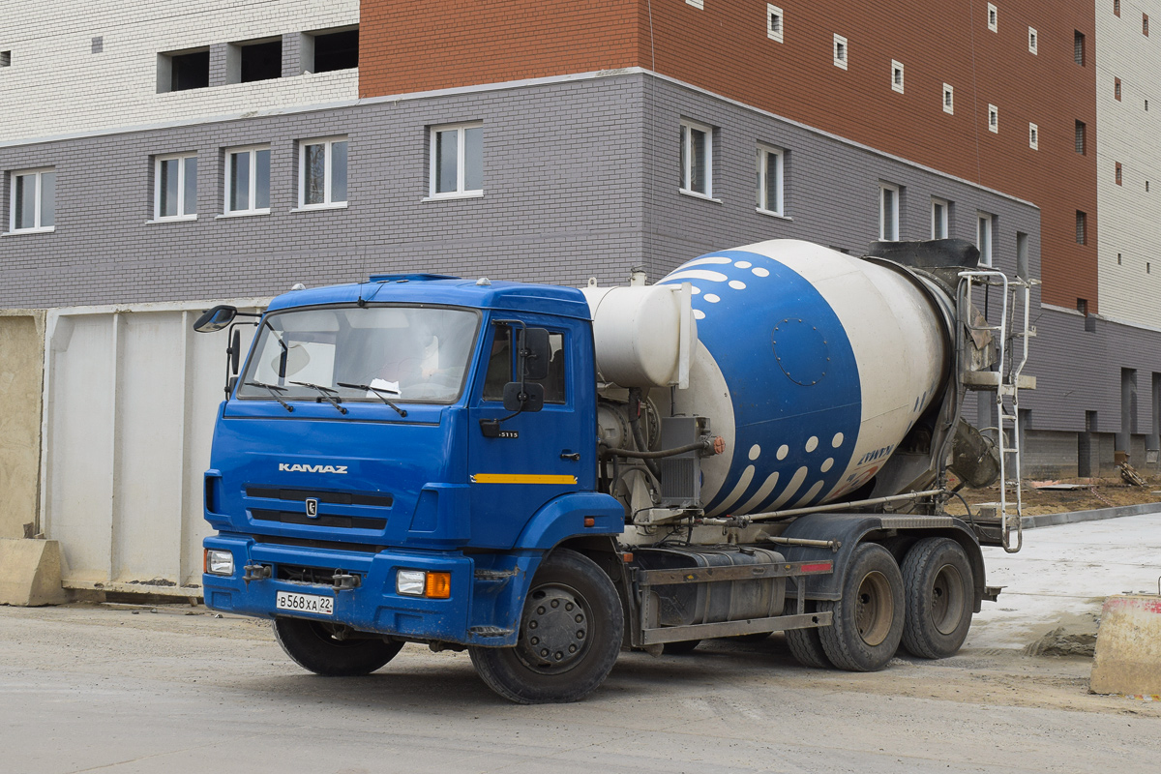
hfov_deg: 43.6
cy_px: 387
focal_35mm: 45
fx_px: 1451
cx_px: 580
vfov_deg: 29.9
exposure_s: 1/250
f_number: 8
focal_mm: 30
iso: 360
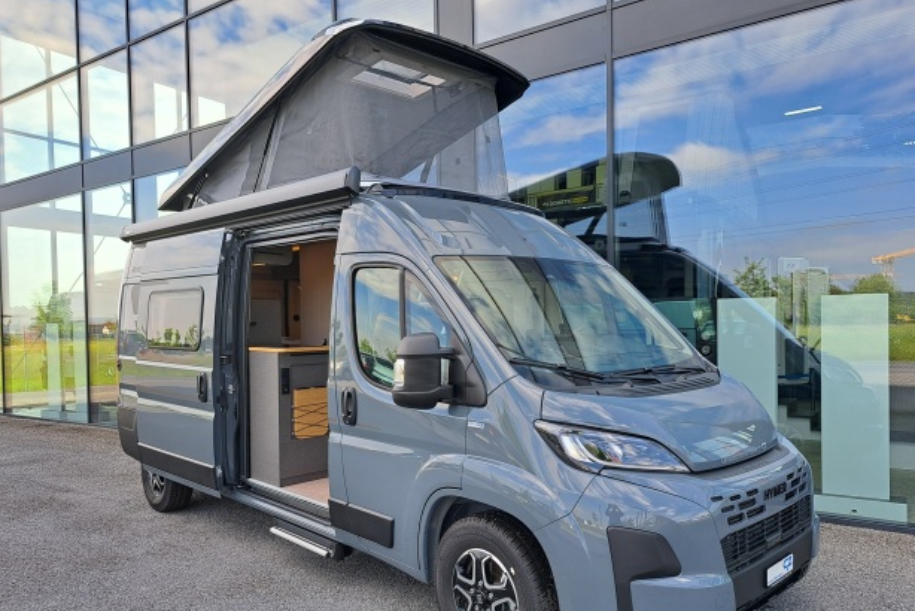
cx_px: 465
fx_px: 661
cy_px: 346
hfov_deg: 69.4
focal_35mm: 26
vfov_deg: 49.5
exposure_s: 1/283
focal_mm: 5.23
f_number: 1.8
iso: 50
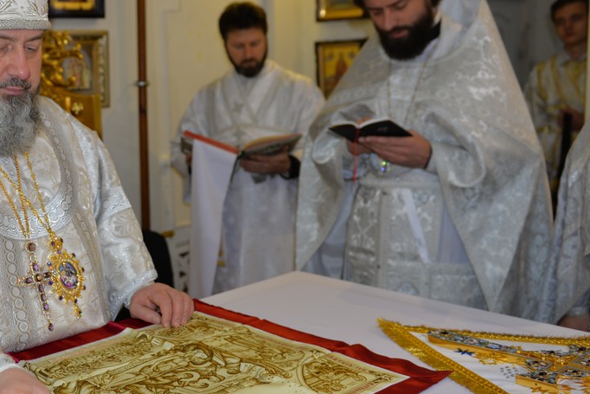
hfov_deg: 37.7
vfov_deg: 26.5
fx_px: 836
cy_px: 207
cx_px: 132
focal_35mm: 51
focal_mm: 29
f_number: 2.8
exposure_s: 1/125
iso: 320
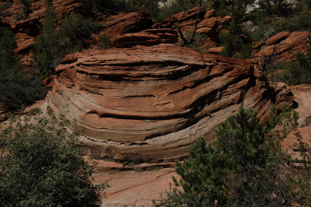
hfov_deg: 24.2
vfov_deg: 16.2
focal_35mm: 84
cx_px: 156
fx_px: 725
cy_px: 104
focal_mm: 56
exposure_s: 1/60
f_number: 18
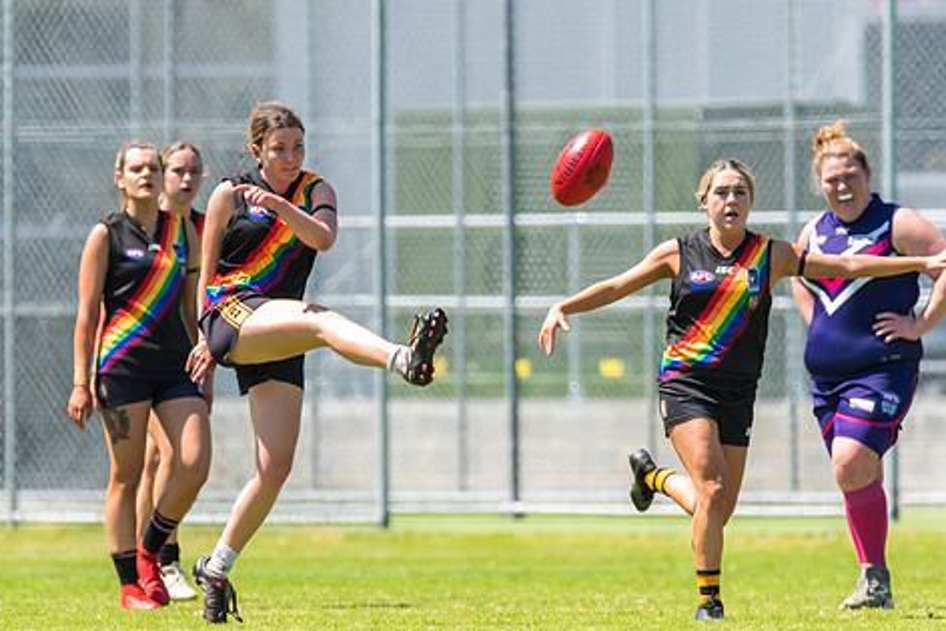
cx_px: 300
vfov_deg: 1.3
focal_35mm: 1076
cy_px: 392
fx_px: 28282
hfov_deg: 1.9
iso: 800
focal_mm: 600
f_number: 6.3
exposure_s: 1/2500
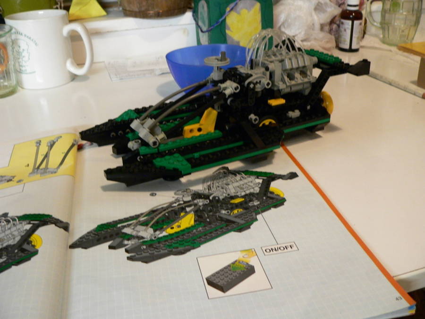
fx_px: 442
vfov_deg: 39.7
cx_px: 212
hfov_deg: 51.4
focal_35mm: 36
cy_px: 160
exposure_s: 1/8
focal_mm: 6
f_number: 2.8
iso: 200
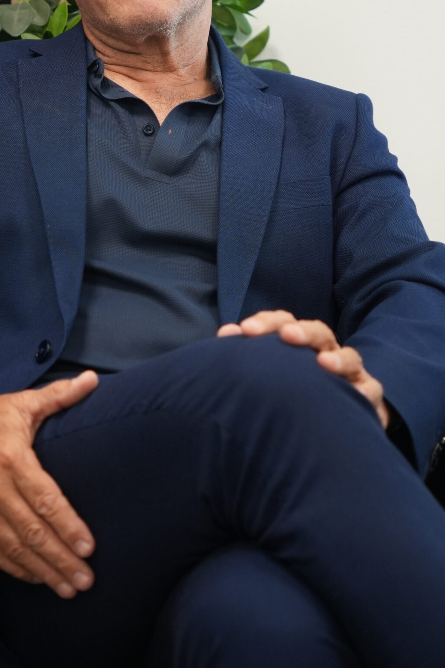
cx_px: 145
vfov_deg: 19.4
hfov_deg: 13.0
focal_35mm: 105
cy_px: 225
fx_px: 1947
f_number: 2.8
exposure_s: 1/125
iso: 800
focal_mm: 42.4
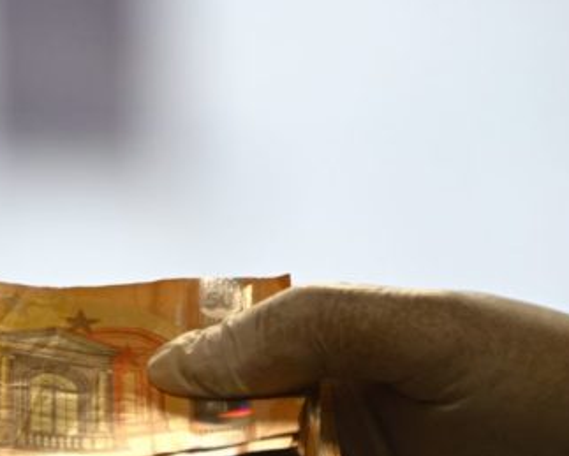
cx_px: 86
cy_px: 355
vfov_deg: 2.3
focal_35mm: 668
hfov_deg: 2.9
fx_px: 11259
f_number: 5.6
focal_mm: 300
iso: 2500
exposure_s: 1/250
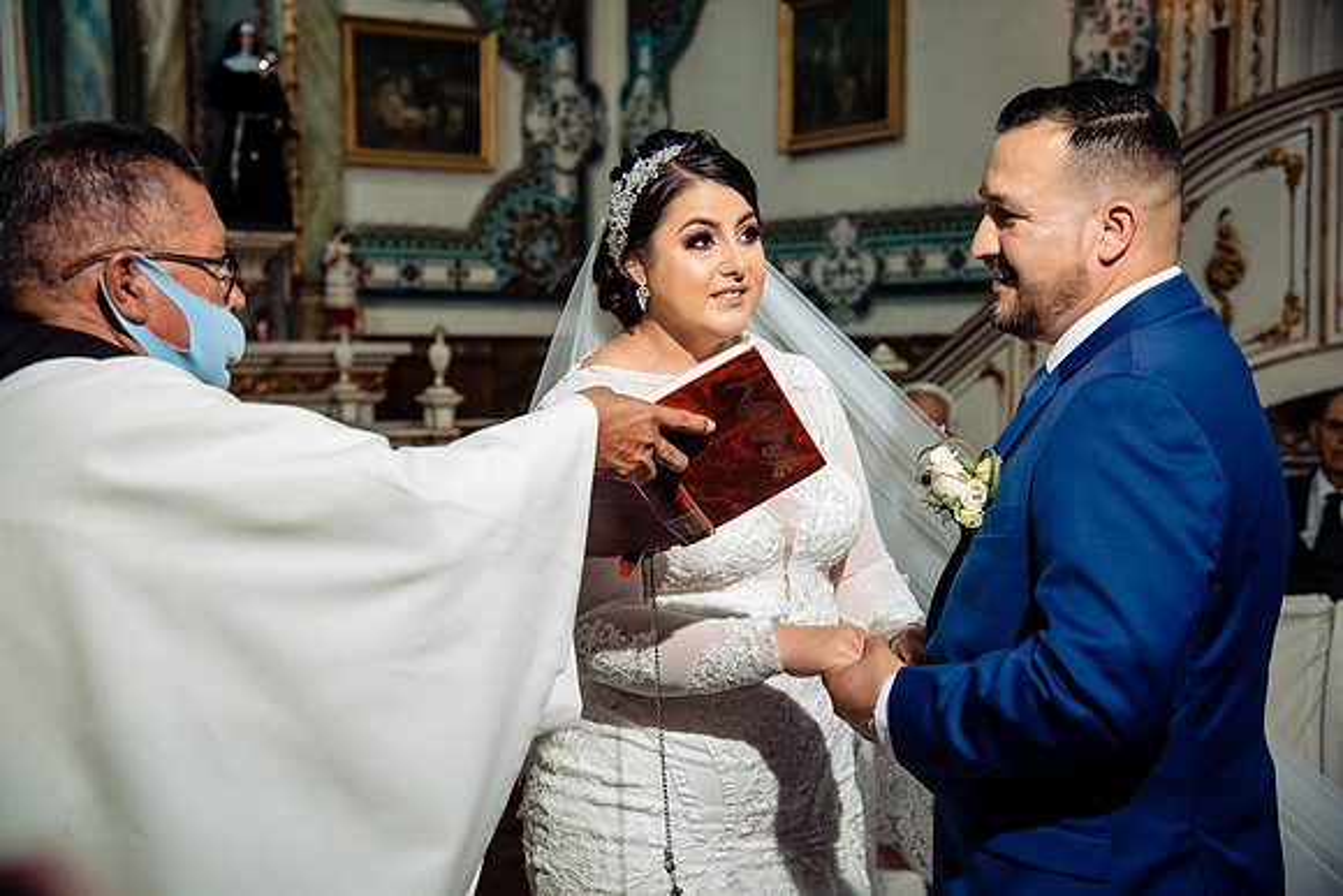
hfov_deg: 34.5
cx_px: 672
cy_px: 448
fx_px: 2164
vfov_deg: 23.4
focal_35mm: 58
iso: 2000
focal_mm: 58
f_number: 5
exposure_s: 1/125
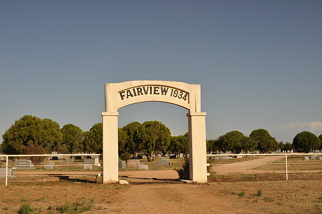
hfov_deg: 41.2
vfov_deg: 28.0
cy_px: 107
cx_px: 161
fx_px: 429
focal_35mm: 48
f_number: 7.1
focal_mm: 32
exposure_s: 1/200
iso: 200
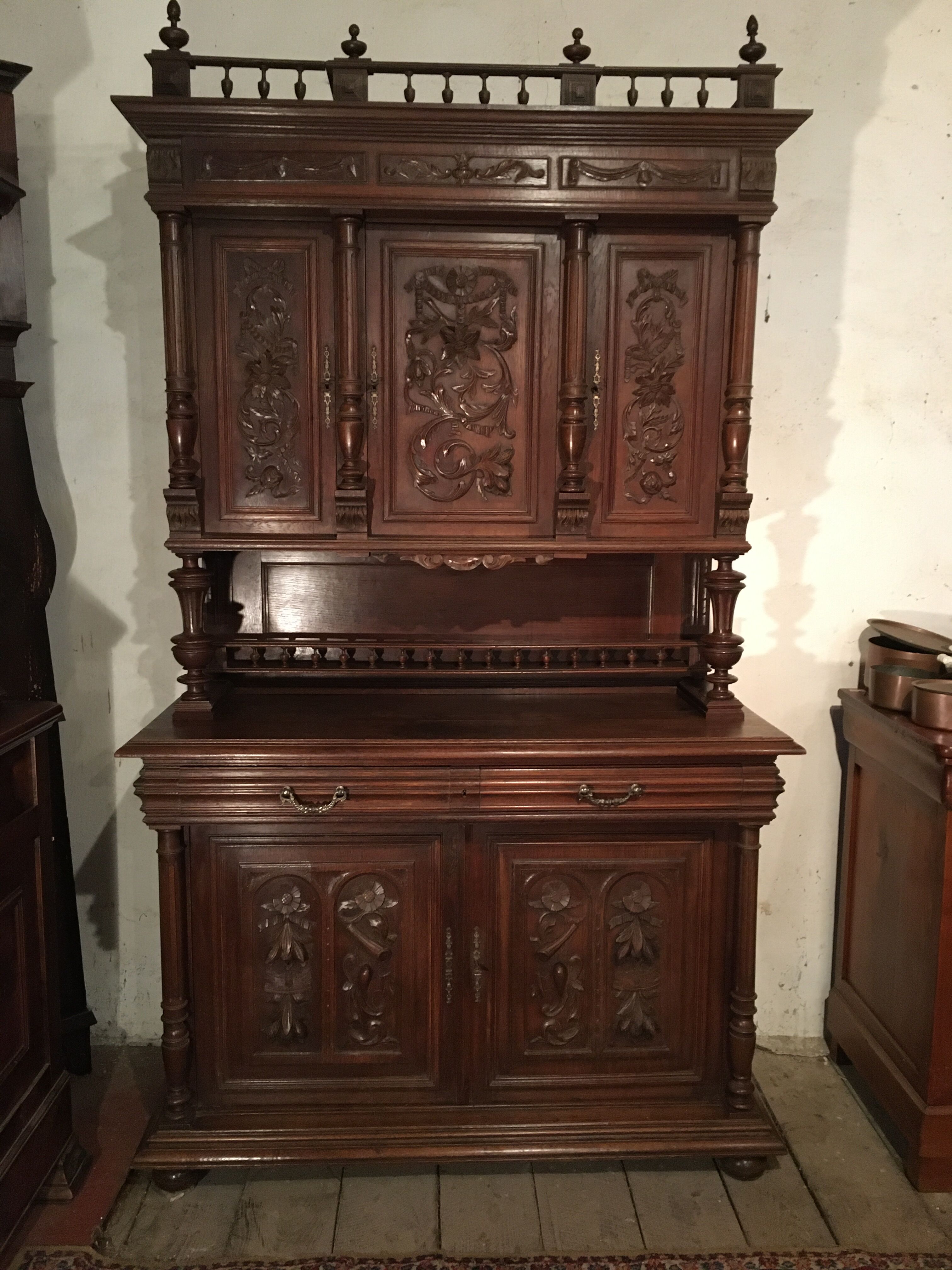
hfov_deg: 48.2
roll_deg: -2.4
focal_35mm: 29
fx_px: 1063
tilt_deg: -8.1
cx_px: 476
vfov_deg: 61.7
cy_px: 635
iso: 250
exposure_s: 1/17
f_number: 2.2
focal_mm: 4.15
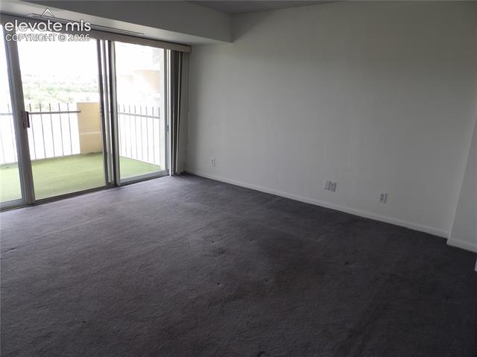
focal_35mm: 24
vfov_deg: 56.8
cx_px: 238
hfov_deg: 71.6
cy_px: 178
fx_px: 330
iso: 100
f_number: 3.2
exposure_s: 1/55
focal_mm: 4.3
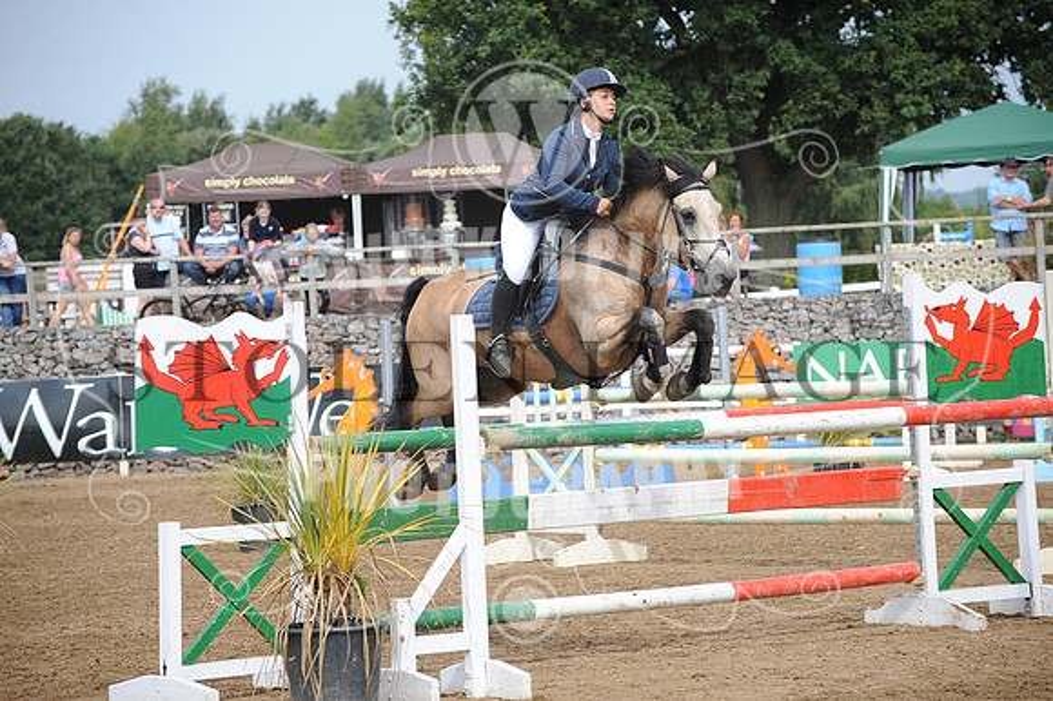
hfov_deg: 12.1
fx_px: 4969
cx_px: 526
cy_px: 350
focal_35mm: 170
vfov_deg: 8.1
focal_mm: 170
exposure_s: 1/1000
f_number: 5.6
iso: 320
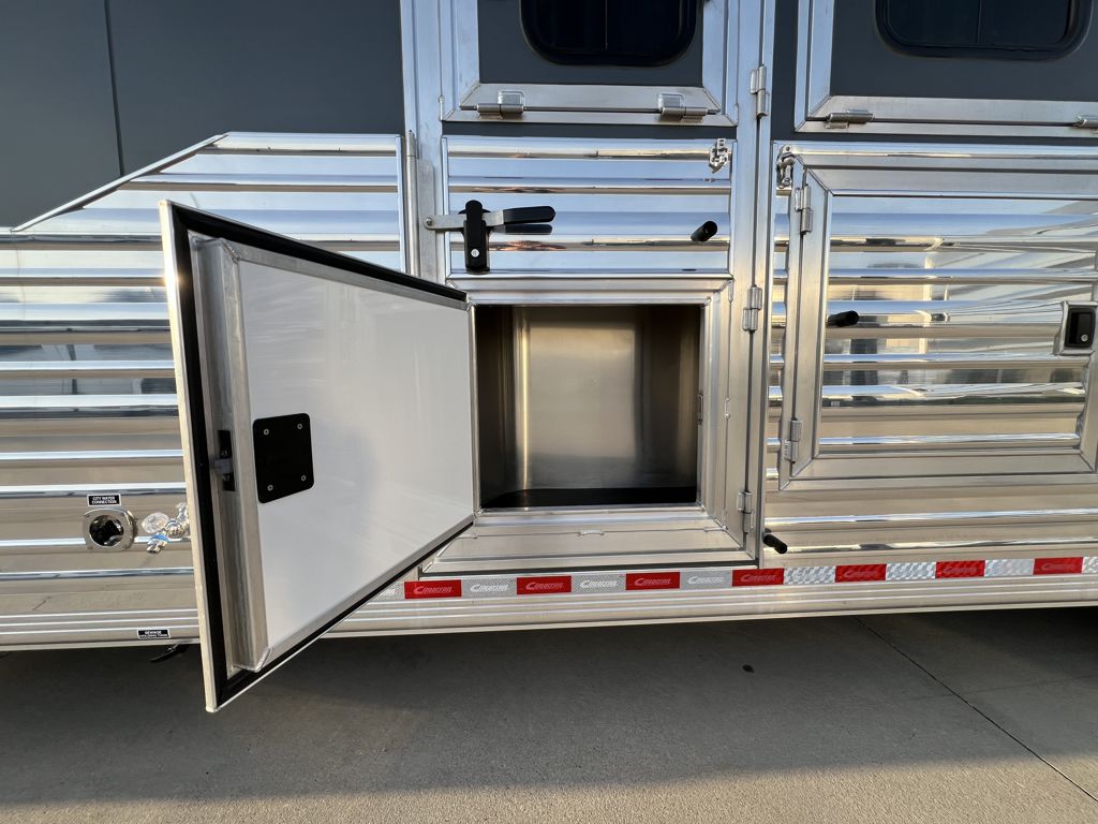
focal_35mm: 13
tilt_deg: -7.8
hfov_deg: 106.2
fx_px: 412
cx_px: 549
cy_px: 412
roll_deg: +0.8
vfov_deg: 89.9
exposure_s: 1/479
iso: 32
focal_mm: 1.57
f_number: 1.8
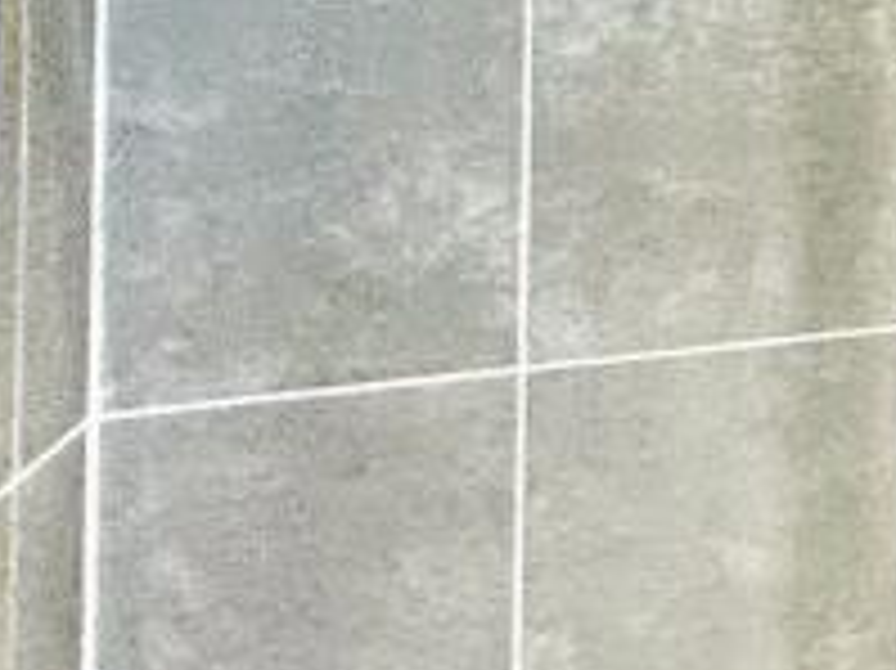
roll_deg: -1.3
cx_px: 2260
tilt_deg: +0.2
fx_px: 1863
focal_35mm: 72
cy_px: -121
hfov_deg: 14.3
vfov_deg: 19.3
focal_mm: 2.22
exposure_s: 1/100
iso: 160
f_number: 2.2
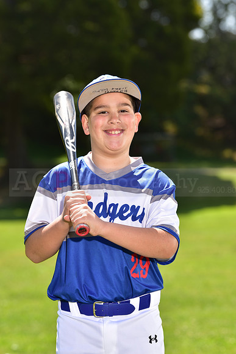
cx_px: 118
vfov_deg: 13.7
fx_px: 1474
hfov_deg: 9.2
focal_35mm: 150
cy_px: 177
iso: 80
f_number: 5.6
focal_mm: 150
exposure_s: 1/200
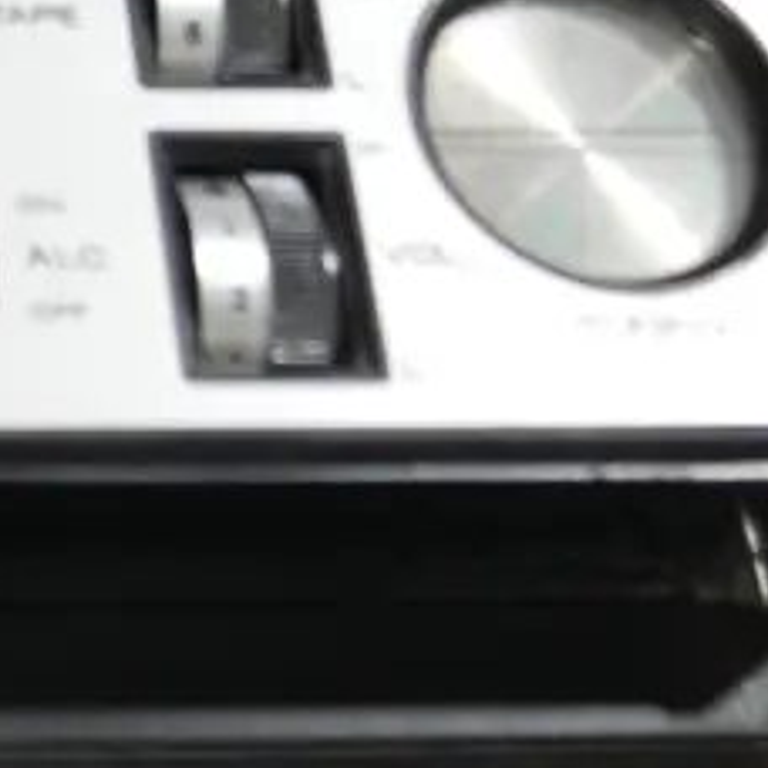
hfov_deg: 14.5
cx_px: -418
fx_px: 2786
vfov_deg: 14.9
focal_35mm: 111
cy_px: -254
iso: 250
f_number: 3.5
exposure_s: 1/60
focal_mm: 14
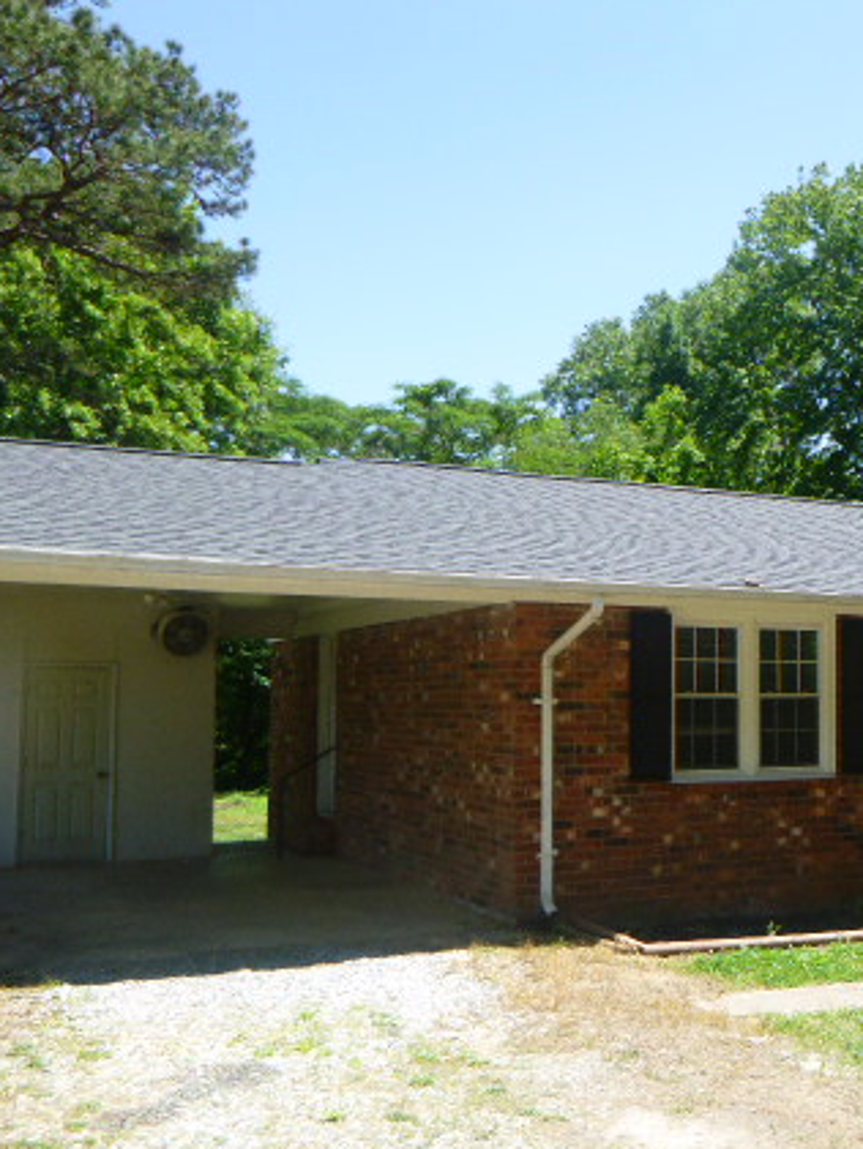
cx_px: 647
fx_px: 1263
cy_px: 620
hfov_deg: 36.8
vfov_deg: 48.9
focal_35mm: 38
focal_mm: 4.5
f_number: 3.9
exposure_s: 1/200
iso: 100
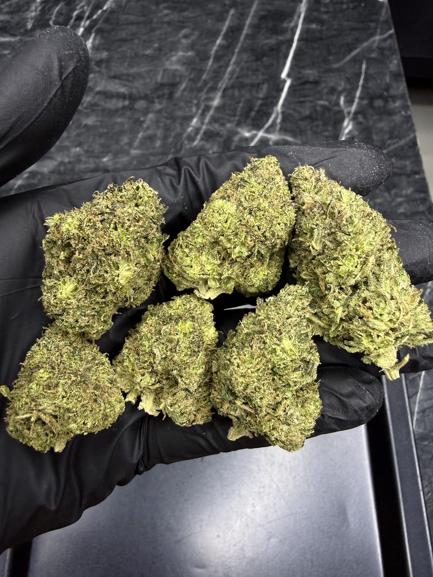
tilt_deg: -67.8
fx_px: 400
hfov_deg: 56.8
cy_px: 288
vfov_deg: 71.6
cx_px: 216
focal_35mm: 24
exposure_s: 1/50
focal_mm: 2.22
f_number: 2.2
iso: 200
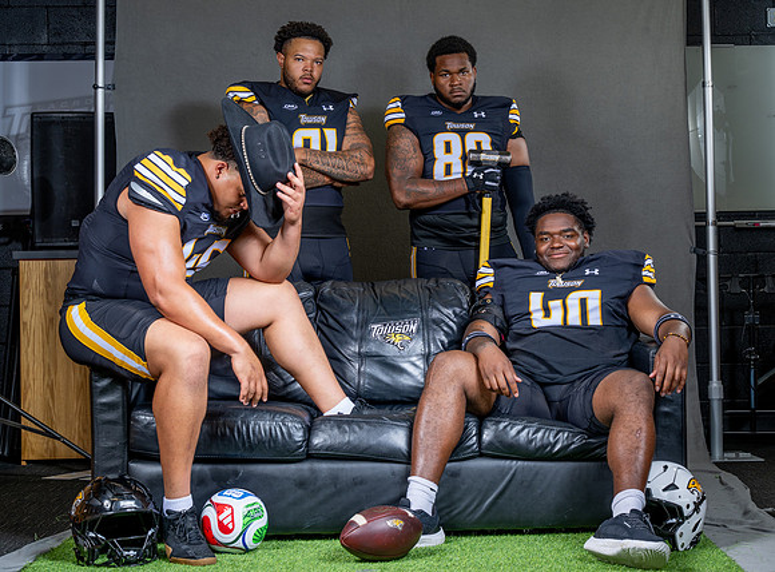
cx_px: 435
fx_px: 1430
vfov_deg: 22.6
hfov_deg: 30.3
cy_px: 293
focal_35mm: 64
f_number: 5.6
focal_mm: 56
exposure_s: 1/100
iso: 100
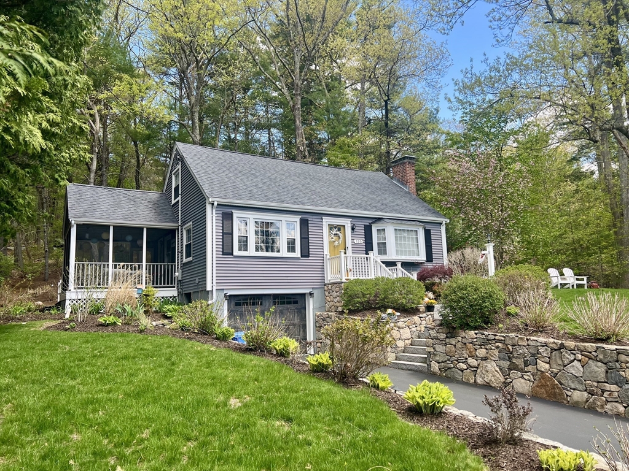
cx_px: 314
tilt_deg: +8.4
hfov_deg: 67.3
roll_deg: +2.5
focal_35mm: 26
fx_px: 472
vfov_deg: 53.1
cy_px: 236
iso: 50
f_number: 1.5
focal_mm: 5.7
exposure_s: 1/924
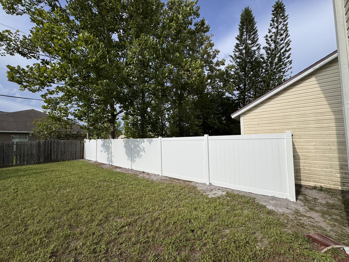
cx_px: 174
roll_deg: +1.0
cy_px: 131
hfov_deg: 102.1
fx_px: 141
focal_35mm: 14
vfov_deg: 85.7
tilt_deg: +3.5
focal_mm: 2.22
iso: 50
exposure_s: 1/3247
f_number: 2.2
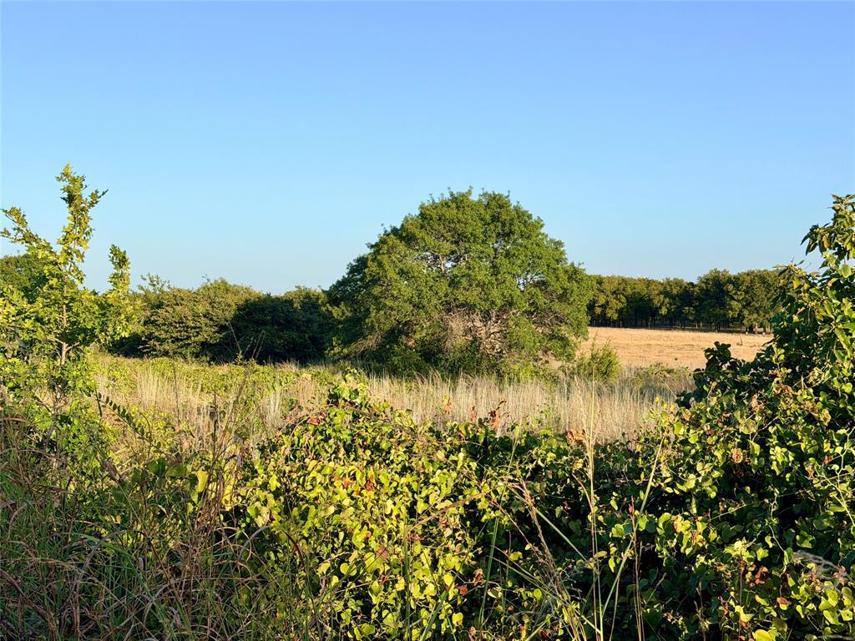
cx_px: 428
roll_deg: +0.9
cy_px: 320
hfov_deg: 39.7
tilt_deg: -1.8
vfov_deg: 30.3
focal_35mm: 48
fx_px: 1186
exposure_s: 1/3704
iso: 64
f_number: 1.78
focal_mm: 6.76
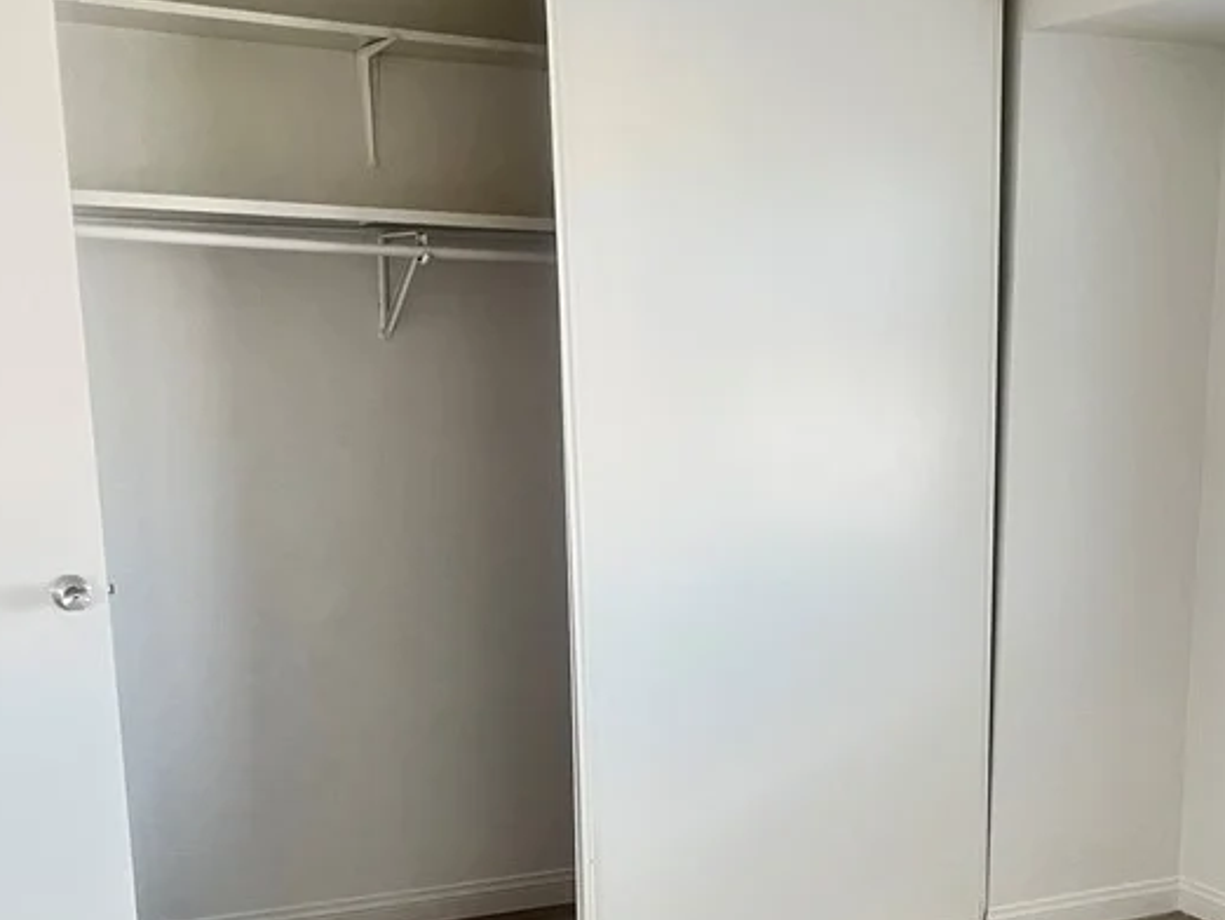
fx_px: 1806
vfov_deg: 27.9
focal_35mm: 51
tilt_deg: -13.6
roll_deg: -1.6
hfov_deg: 36.7
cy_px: 763
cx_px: 903
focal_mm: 5.1
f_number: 1.6
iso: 320
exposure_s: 1/60
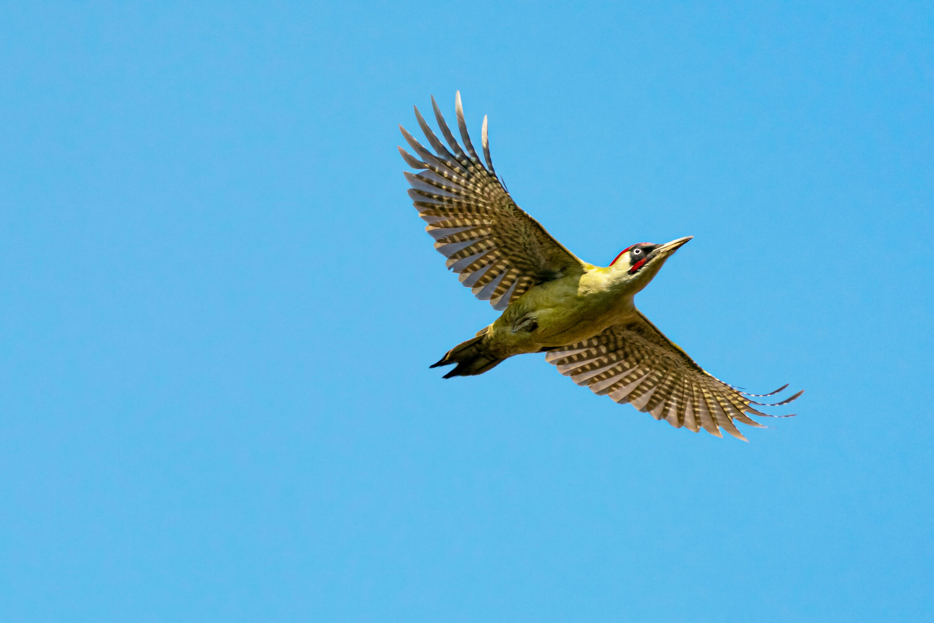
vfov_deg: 2.3
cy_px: 312
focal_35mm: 600
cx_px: 467
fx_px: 15565
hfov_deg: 3.4
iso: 800
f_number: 7.1
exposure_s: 1/3200
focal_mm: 600
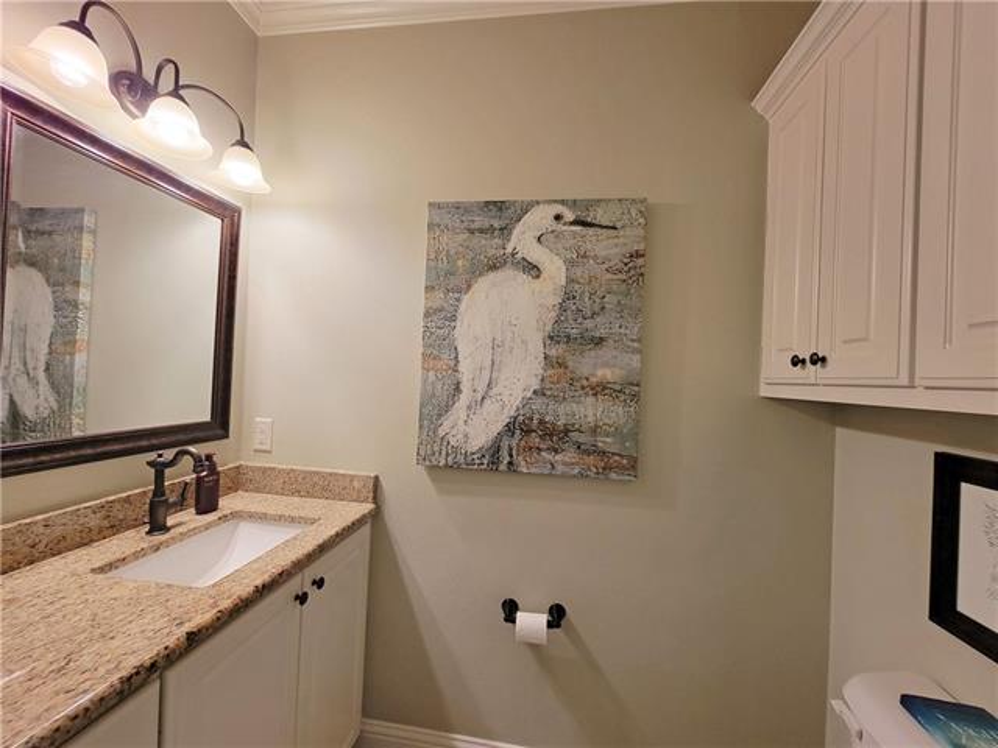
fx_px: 375
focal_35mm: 13
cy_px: 374
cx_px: 499
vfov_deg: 89.9
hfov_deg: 106.2
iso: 200
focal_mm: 2.2
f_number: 2.2
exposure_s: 1/60
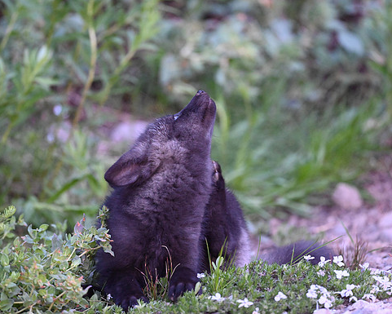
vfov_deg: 2.3
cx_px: 174
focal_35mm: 679
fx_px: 7879
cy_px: 157
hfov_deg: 2.8
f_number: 6.3
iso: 6400
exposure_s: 1/800
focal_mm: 600
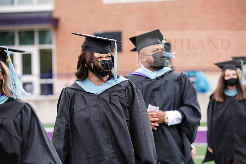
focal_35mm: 155
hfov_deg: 13.2
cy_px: 82
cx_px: 123
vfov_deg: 8.9
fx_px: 1059
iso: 500
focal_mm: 155
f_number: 5
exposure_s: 1/500
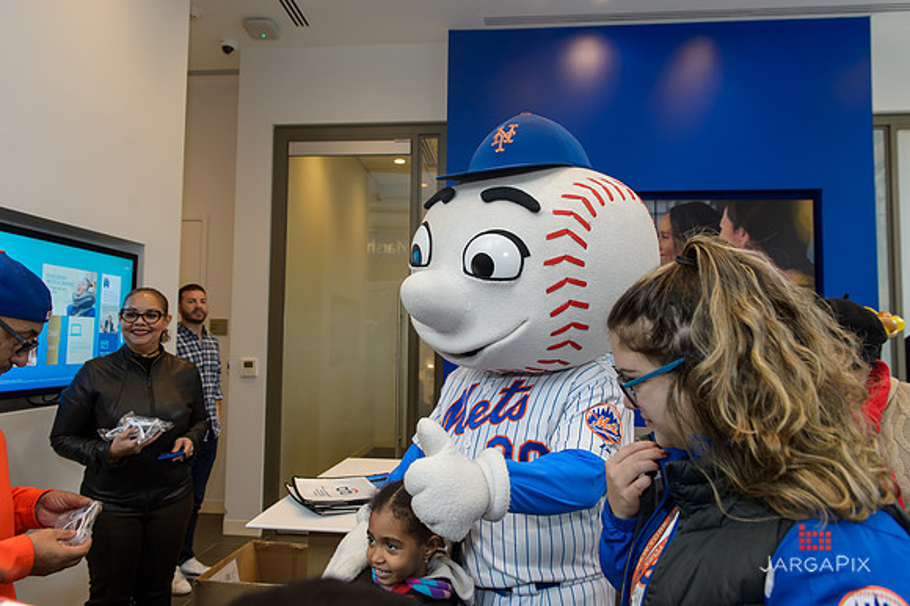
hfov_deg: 73.8
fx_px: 606
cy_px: 303
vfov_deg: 53.1
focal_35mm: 24
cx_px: 455
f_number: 4.5
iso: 800
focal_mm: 24
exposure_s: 1/100
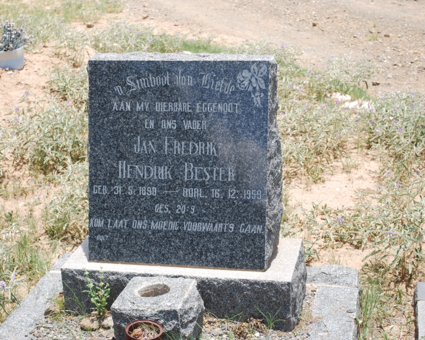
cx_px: 176
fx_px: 855
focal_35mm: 68
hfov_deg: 27.9
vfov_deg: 22.5
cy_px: 171
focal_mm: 40
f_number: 6.3
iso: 100
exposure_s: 1/160
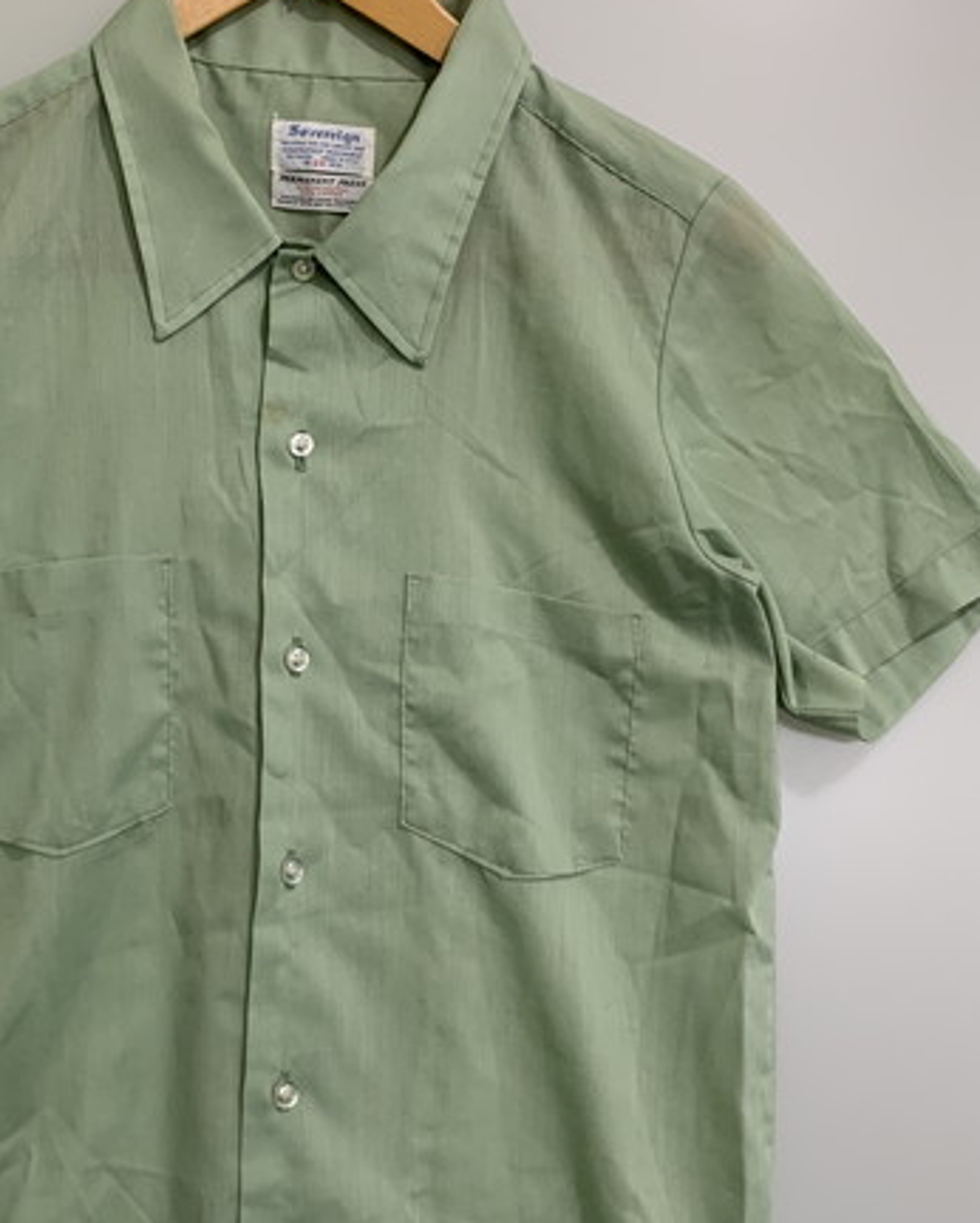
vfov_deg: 39.5
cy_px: 662
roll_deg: -1.5
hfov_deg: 31.7
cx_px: 280
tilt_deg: -18.5
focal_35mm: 47
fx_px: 1703
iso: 80
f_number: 1.8
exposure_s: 1/50
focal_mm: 4.25
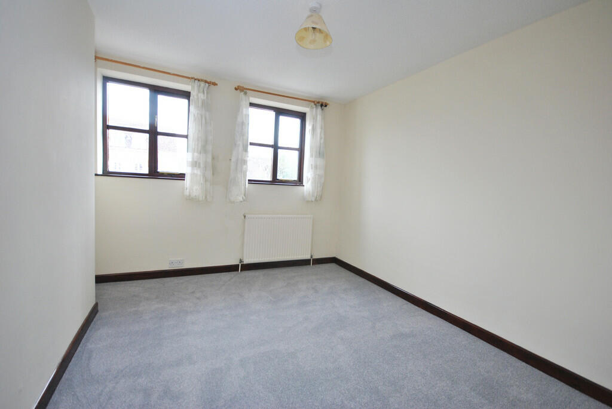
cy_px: 204
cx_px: 306
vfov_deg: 77.5
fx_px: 255
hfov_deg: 100.3
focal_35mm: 15
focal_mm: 10
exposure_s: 1/30
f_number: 4
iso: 320
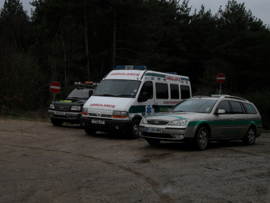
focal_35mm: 50
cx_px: 135
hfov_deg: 38.2
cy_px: 102
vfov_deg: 29.1
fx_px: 390
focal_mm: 8.8
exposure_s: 1/250
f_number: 3.3
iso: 100
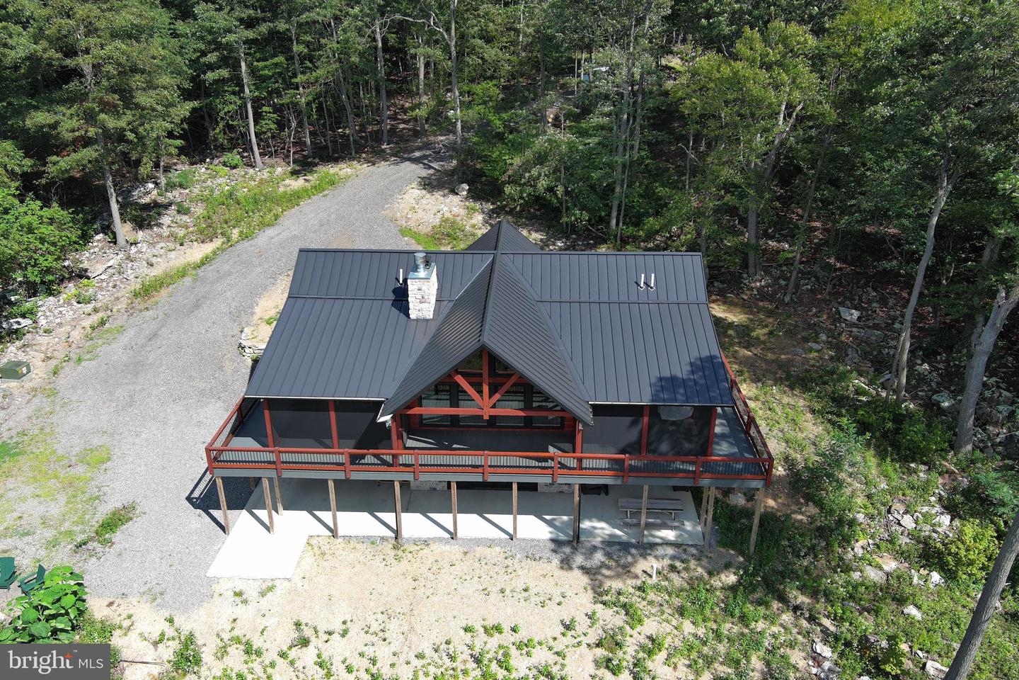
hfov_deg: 63.7
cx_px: 510
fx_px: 821
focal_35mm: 29
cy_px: 340
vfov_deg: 45.0
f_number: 2.8
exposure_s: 1/731
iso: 100
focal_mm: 10.57
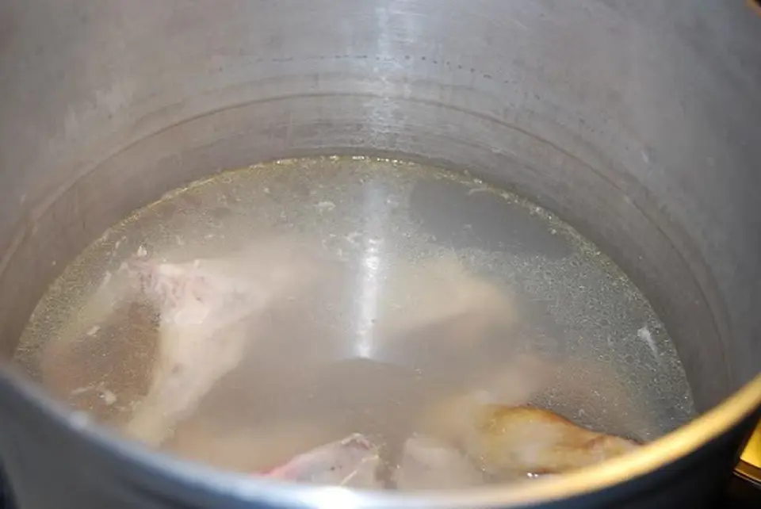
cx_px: 380
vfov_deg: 23.8
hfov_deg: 35.0
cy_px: 254
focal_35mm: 57
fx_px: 1206
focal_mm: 38
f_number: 4.8
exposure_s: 1/60
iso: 200
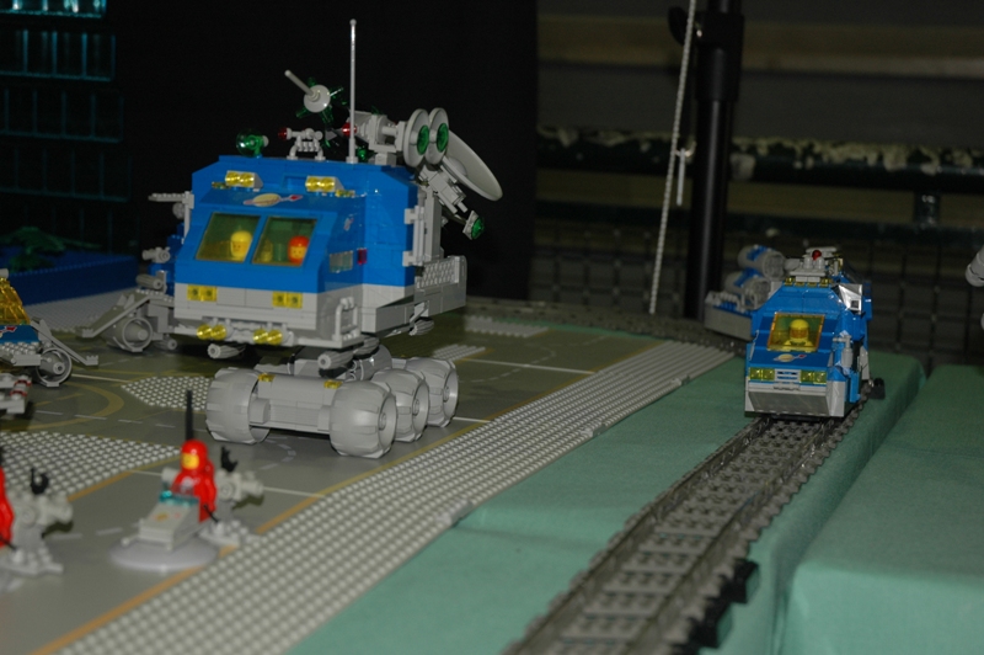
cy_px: 328
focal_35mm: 66
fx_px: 1802
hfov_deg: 30.5
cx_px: 492
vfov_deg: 20.6
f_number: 4.5
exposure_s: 1/60
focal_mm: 44
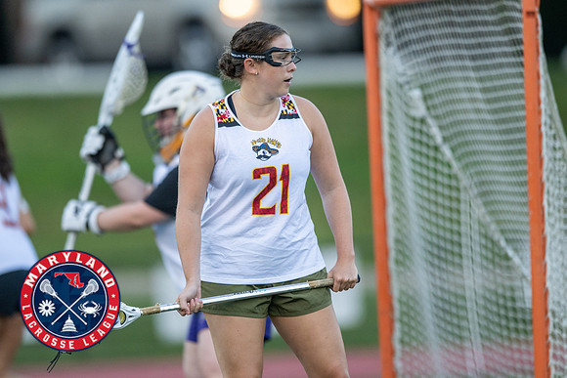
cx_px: 286
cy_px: 162
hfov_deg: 3.8
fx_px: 8610
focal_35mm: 547
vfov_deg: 2.5
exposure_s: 1/1250
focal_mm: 400
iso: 900
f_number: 2.8
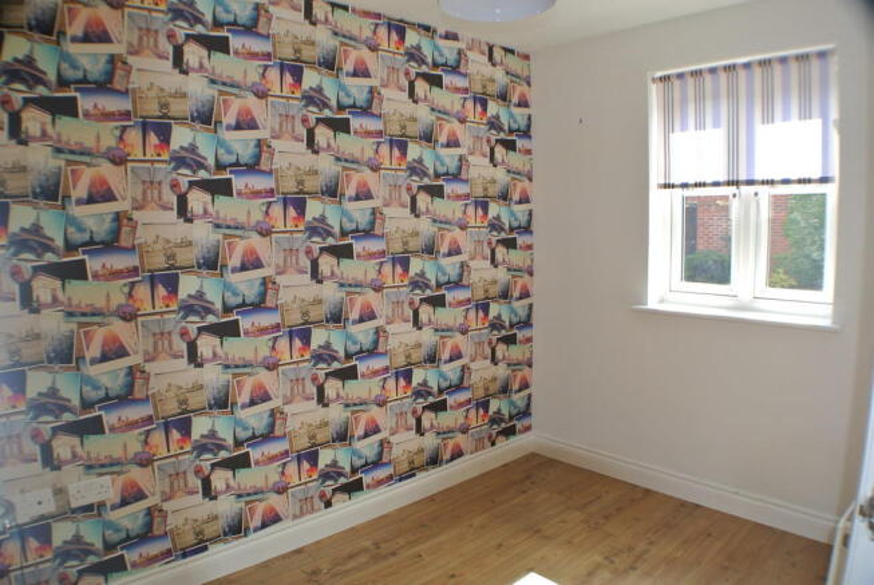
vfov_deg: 42.4
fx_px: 753
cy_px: 292
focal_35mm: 31
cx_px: 437
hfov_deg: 60.2
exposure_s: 1/60
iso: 100
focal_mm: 11.8
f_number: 4.5
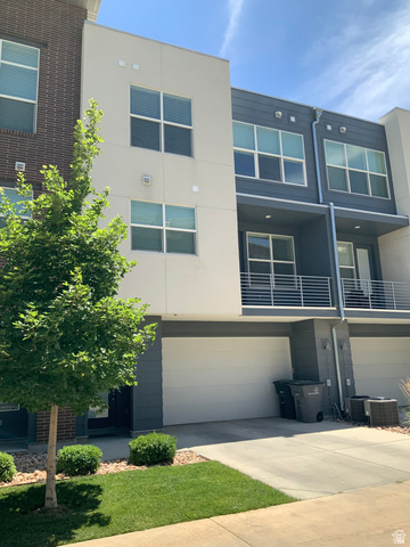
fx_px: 458
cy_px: 274
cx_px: 205
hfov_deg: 48.2
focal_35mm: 29
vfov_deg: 61.7
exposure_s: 1/1311
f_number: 1.8
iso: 16
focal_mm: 3
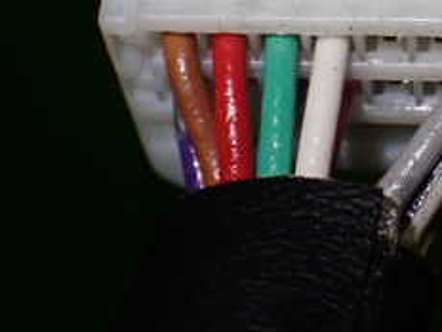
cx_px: 452
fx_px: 2209
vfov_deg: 8.5
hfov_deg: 11.3
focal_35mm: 173
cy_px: 2
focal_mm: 11.88
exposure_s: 1/200
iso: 800
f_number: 3.8
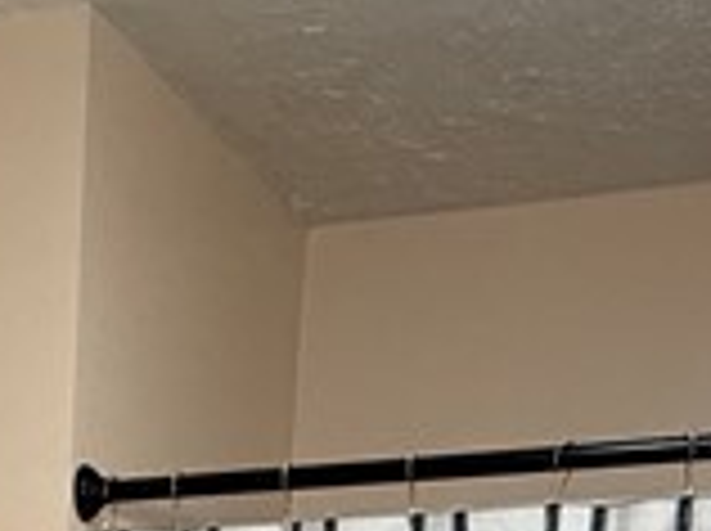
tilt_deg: -15.4
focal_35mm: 91
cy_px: 1359
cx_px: 4
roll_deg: -2.3
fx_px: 1866
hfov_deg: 20.9
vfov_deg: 12.1
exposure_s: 1/120
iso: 200
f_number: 2.2
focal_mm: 2.22
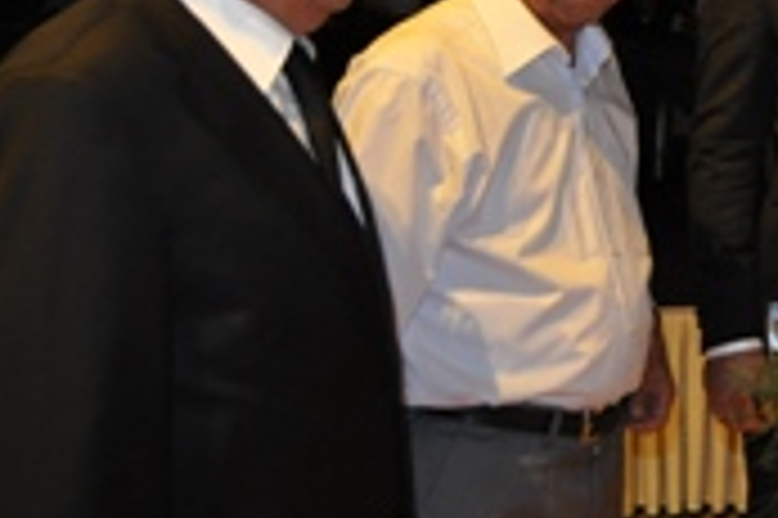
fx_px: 1511
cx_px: 976
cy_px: 14
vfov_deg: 18.9
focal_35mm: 70
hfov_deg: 25.4
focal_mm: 18
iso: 800
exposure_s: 1/60
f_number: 3.5
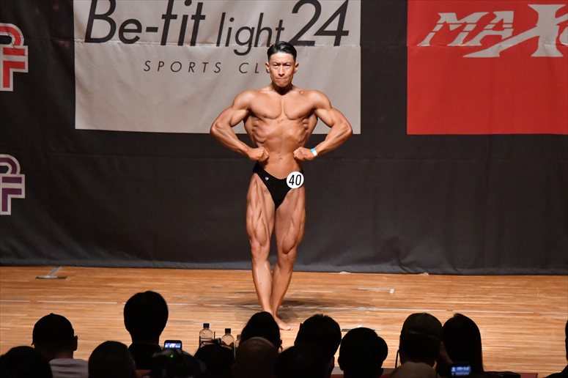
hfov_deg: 8.6
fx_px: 3785
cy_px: 189
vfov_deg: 5.7
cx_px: 284
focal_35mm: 240
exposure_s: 1/400
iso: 12800
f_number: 5.6
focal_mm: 160
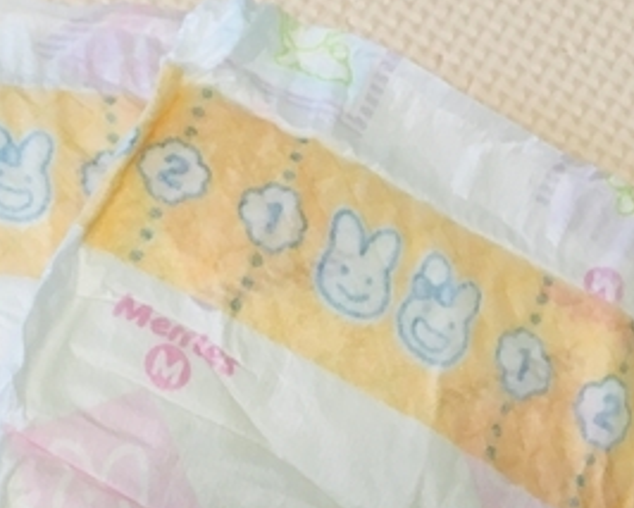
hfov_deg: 21.6
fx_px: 1596
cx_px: -12
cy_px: 396
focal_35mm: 85
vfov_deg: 17.9
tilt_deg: -77.7
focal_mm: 4.15
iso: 50
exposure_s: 1/30
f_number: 2.2
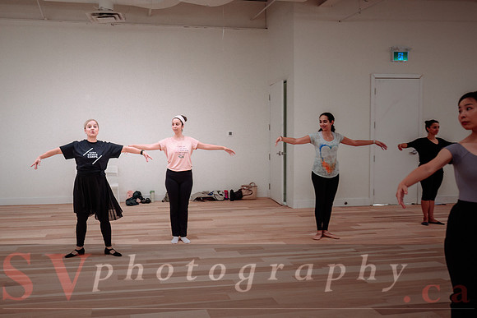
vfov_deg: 43.5
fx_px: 399
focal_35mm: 30
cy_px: 153
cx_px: 178
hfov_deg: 60.9
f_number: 2.8
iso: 800
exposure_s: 1/125
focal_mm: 24
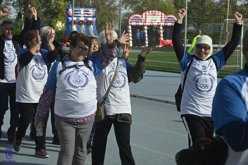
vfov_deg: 13.2
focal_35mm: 104
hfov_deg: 19.6
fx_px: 716
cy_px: 82
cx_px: 124
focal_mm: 104
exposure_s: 1/1000
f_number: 10
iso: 500
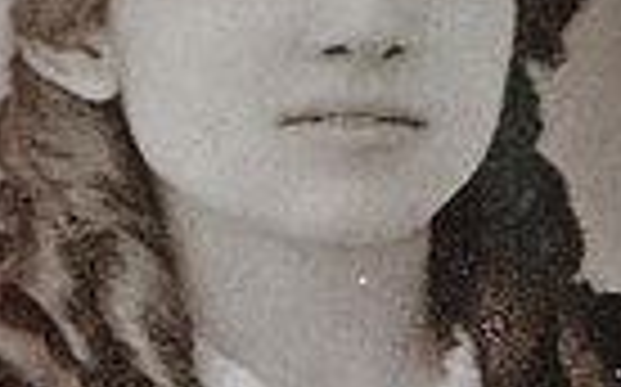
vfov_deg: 2.0
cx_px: 396
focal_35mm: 672
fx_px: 11366
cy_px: 106
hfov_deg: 3.1
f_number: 5.6
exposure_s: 1/125
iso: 320
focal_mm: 105
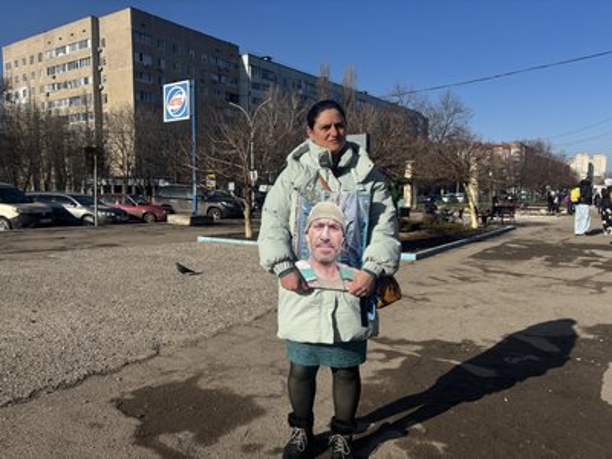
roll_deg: -0.8
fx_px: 460
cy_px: 230
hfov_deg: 67.3
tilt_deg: -5.0
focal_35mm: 26
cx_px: 306
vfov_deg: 53.1
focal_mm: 5.96
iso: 50
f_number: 1.6
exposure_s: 1/4854
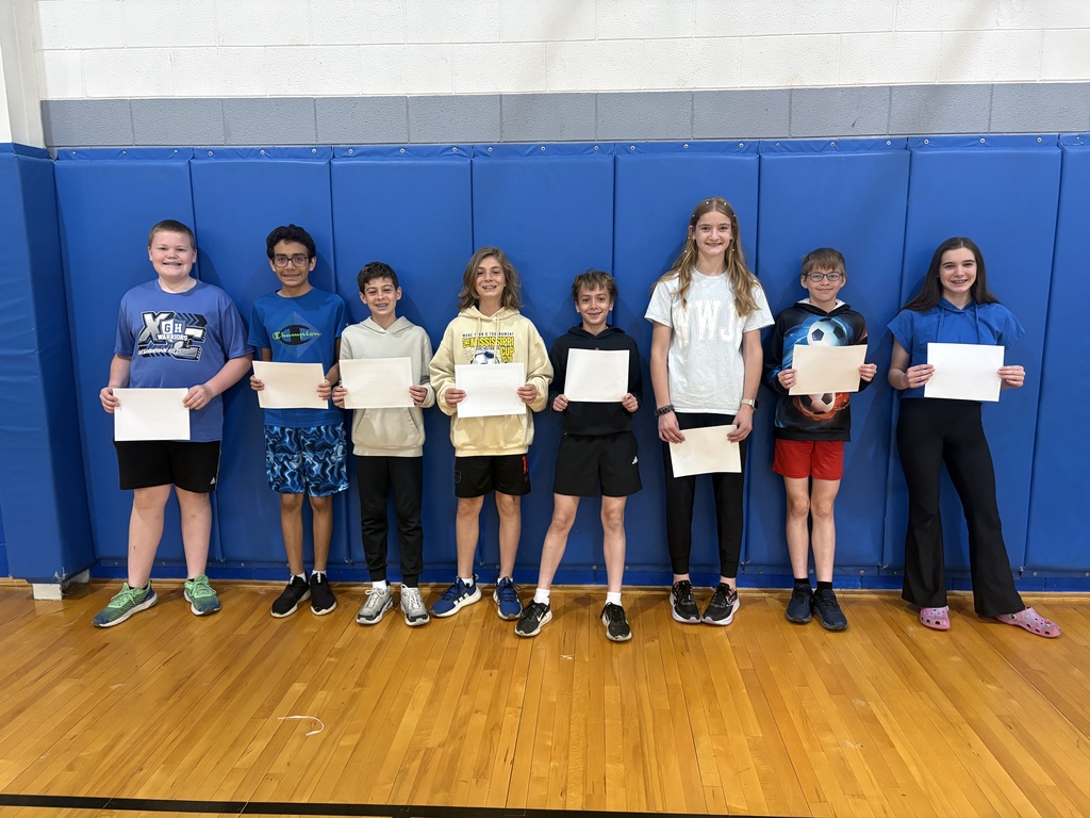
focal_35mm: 26
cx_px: 545
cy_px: 409
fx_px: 819
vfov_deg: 53.1
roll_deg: +0.3
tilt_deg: -10.1
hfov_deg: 67.3
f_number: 1.6
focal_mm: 5.96
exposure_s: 1/60
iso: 320
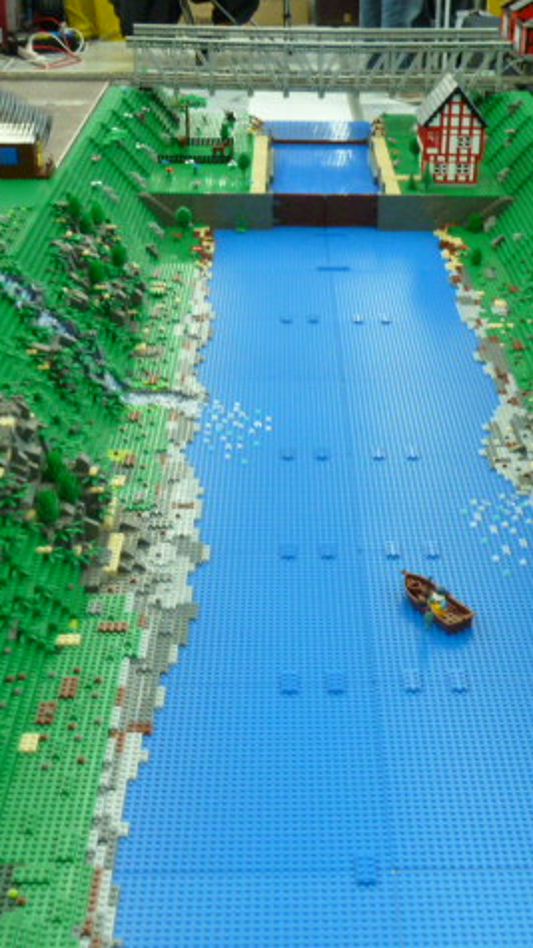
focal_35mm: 47
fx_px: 1182
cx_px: 321
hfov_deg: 25.4
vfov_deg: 43.7
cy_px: 471
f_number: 3.5
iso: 400
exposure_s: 1/8
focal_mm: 5.3
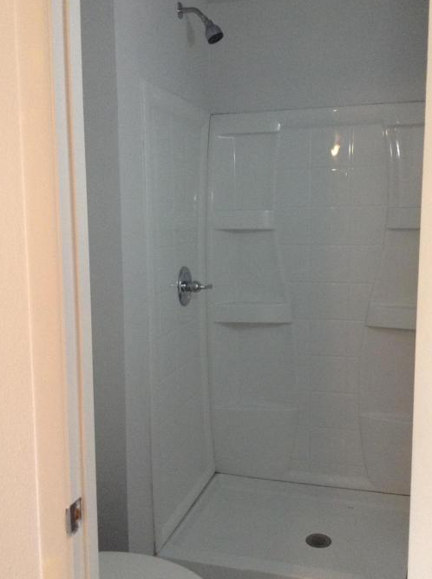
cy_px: 300
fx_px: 634
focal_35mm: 38
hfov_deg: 37.6
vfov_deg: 49.0
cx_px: 228
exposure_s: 1/24
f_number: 2.4
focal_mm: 3.3
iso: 125
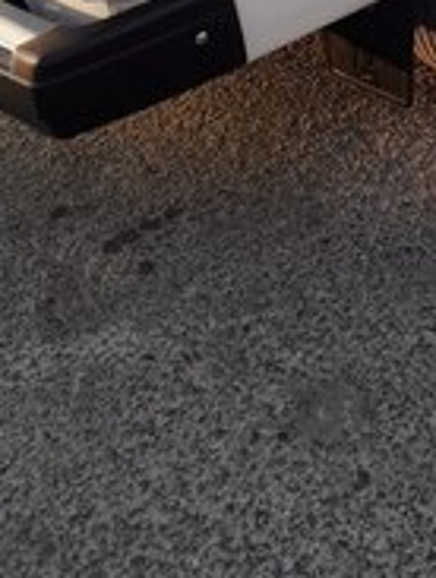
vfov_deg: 23.6
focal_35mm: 73
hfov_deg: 19.4
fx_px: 1222
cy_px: -167
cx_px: 480
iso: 40
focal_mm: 3.6
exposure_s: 1/167
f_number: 1.9
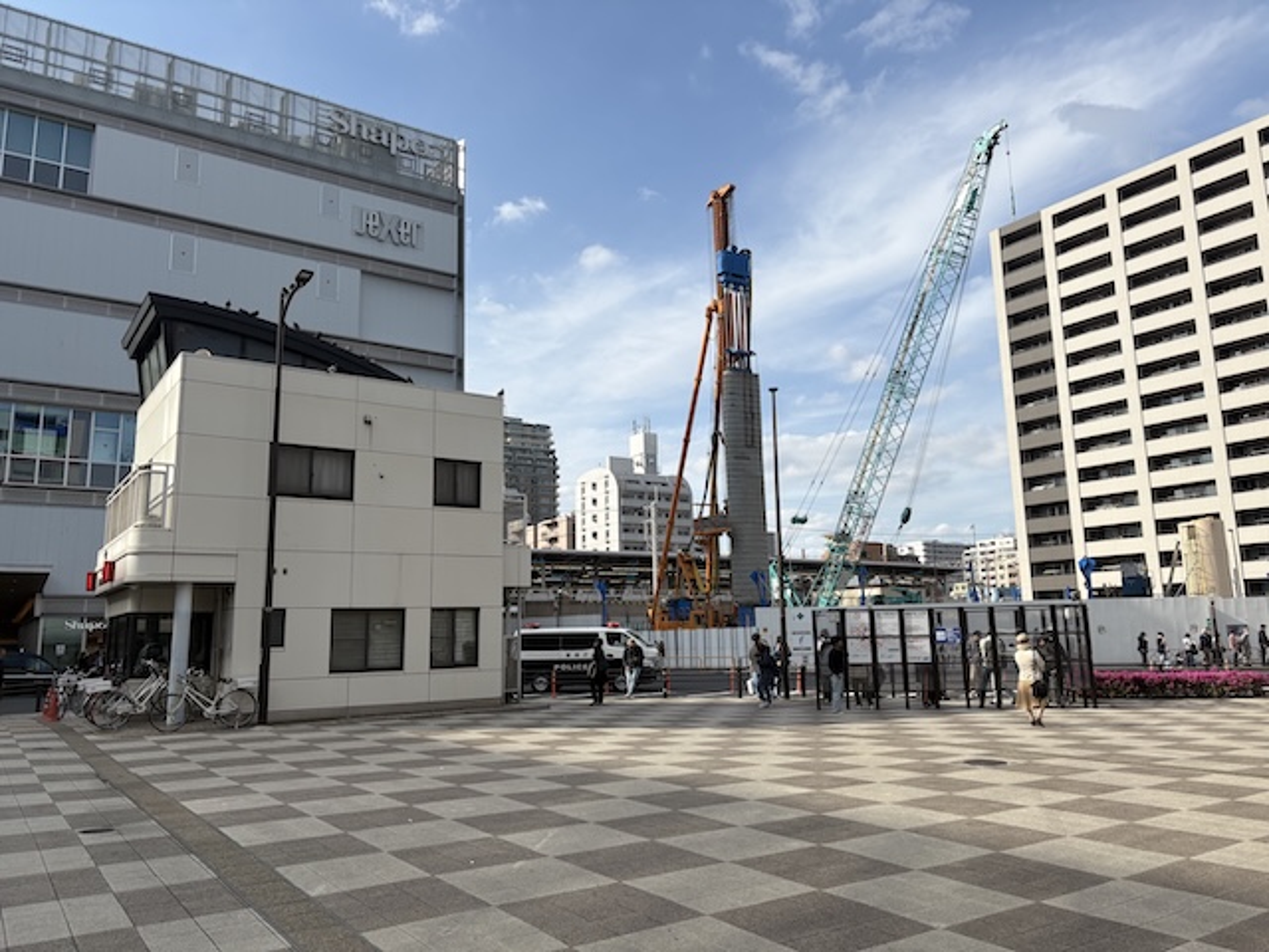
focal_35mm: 26
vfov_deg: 53.1
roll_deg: +1.8
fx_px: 953
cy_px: 476
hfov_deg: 67.3
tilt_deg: +9.6
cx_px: 634
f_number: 1.6
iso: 50
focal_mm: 5.96
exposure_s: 1/3623
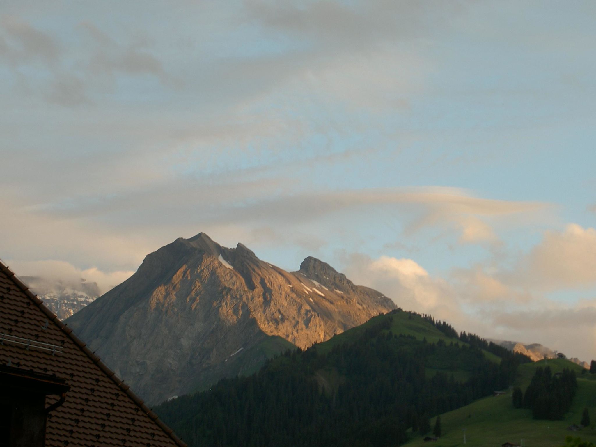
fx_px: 1722
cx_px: 298
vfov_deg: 14.8
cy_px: 224
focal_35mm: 100
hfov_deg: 19.6
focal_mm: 20.6
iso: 50
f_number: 4.5
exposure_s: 1/50
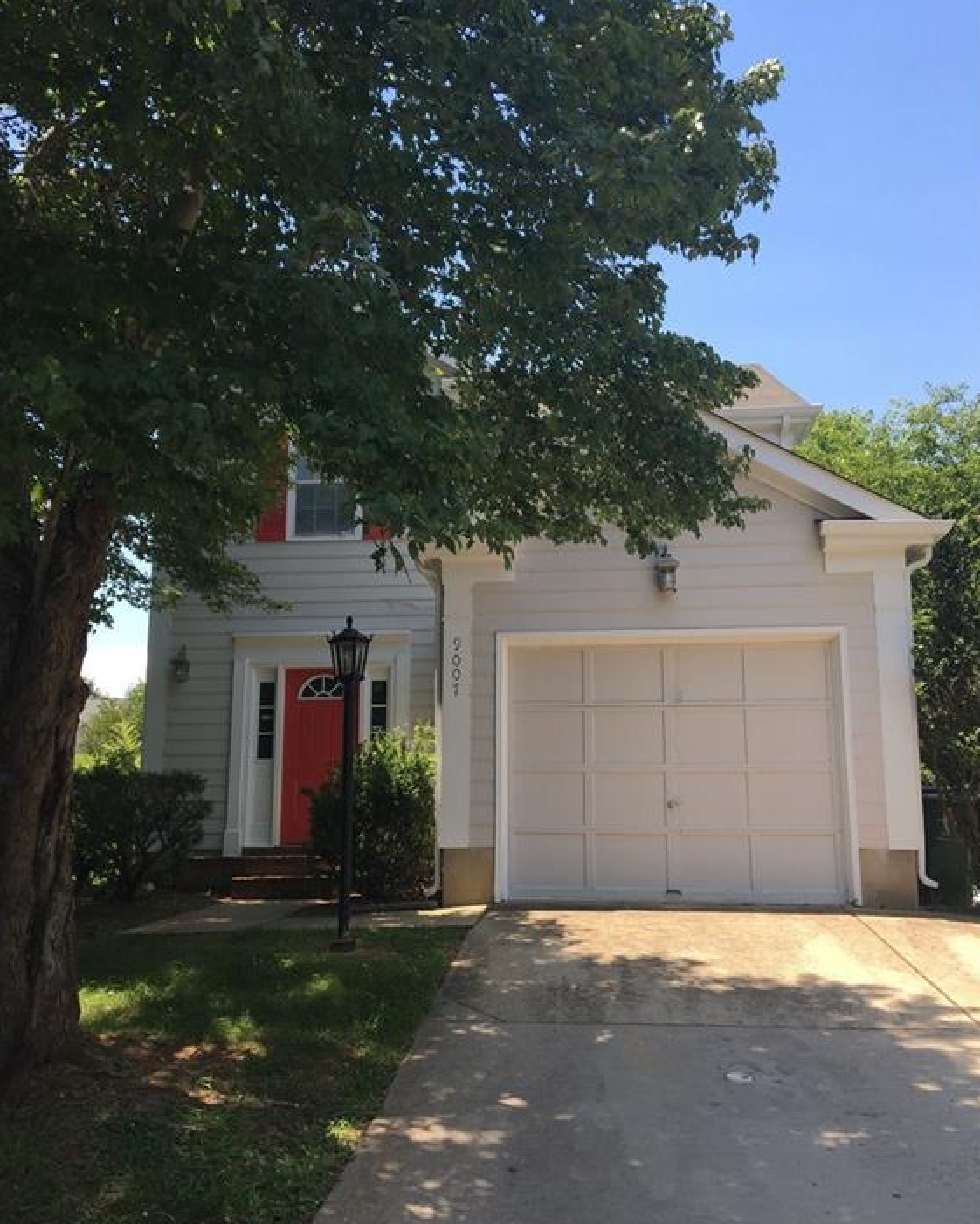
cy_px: 655
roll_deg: -0.4
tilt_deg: +10.5
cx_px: 484
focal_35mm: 31
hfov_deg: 47.1
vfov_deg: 57.1
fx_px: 1124
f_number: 2.2
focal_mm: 4.15
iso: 25
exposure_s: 1/657
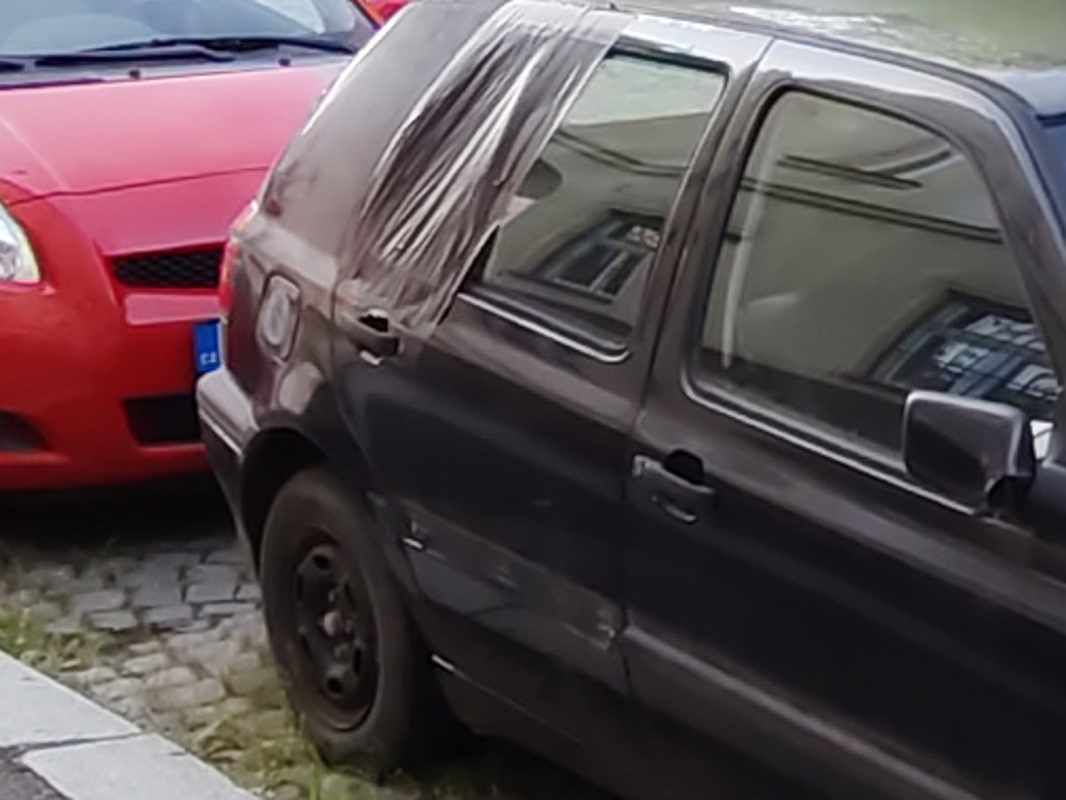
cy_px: 234
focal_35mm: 87
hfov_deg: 21.1
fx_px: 2680
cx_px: 1239
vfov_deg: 16.9
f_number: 2.2
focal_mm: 1.42
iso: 100
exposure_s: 1/101
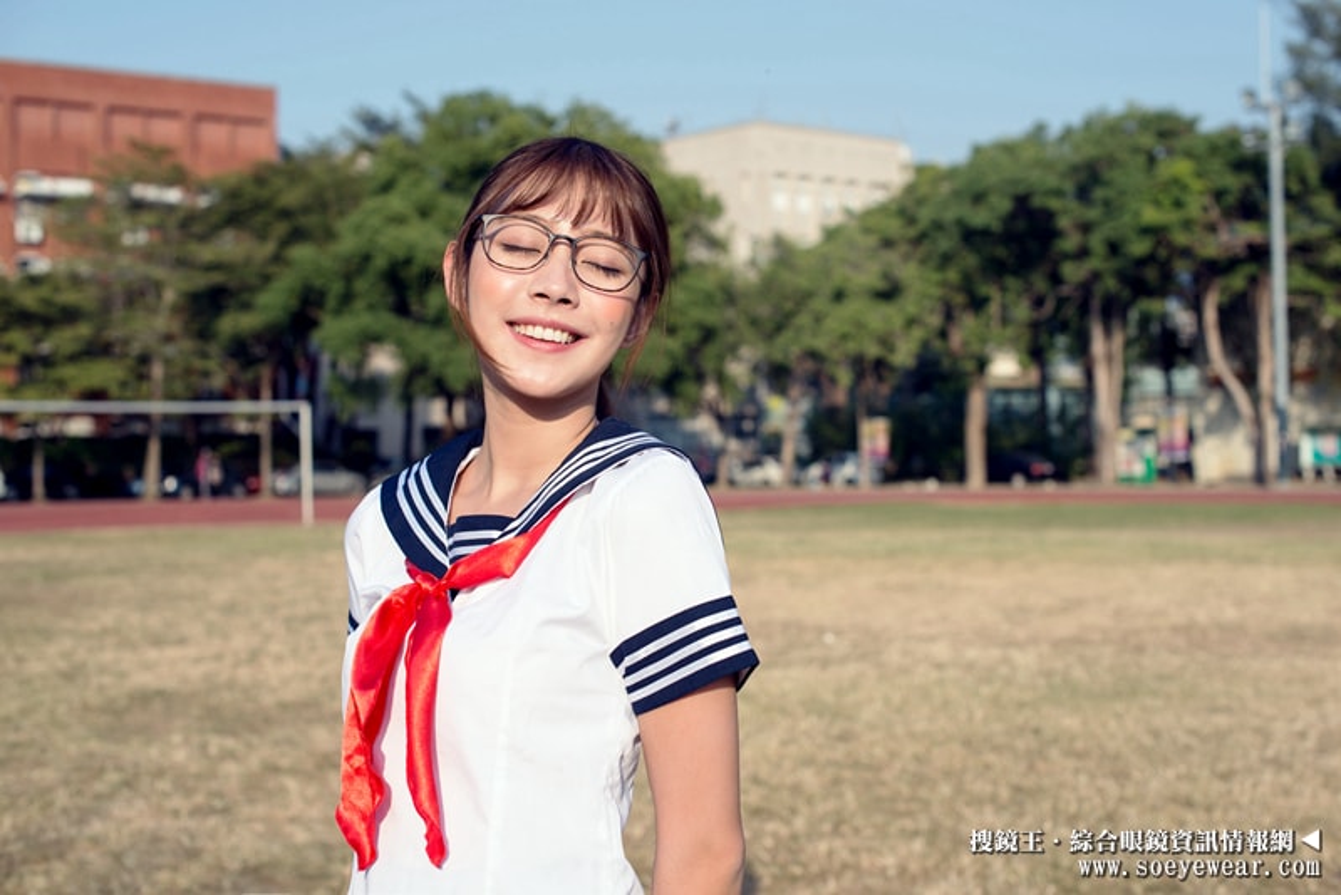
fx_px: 1863
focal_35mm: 50
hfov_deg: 39.6
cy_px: 448
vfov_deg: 27.0
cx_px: 670
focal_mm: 50
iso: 100
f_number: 4.5
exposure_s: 1/800
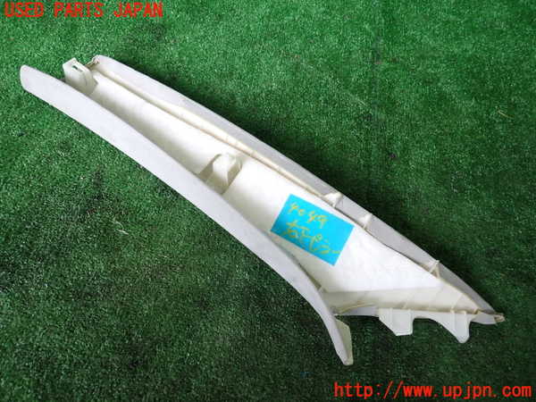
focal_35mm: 25
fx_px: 387
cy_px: 201
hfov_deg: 69.4
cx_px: 268
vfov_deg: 54.9
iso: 200
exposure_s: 1/50
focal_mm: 4.5
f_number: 2
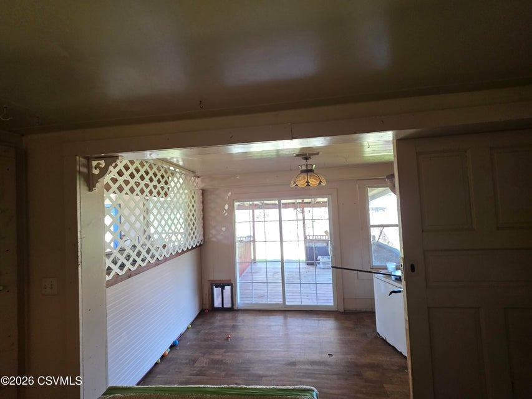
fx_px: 200
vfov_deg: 89.9
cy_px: 200
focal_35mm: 13
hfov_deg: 106.2
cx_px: 266
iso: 250
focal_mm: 2.2
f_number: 1.9
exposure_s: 1/60
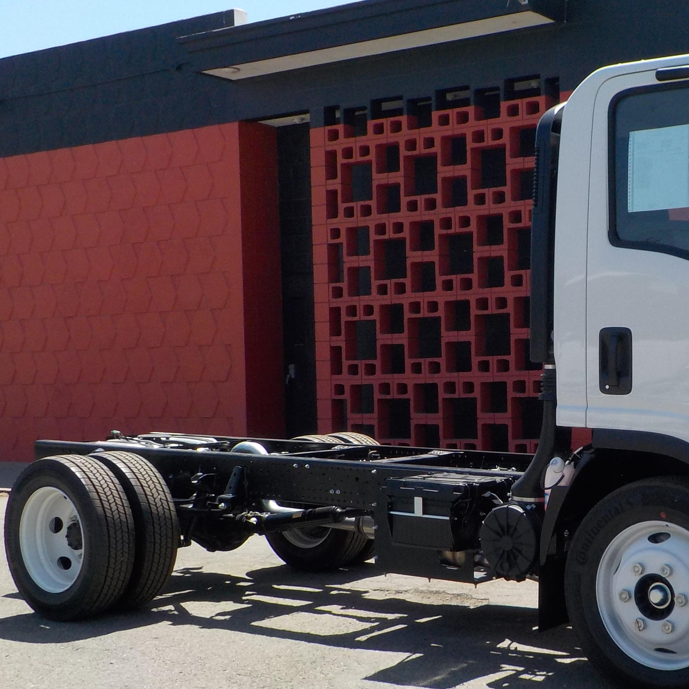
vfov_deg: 31.6
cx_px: 572
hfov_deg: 30.7
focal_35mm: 54
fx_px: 1216
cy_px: 397
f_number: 3.3
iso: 125
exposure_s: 1/800
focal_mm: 4.1
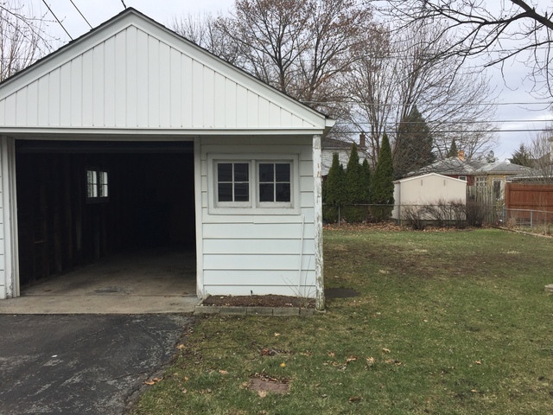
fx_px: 463
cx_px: 276
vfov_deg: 48.2
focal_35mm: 29
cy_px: 208
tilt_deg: -1.0
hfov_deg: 61.7
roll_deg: -0.7
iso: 32
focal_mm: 4.15
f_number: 2.2
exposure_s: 1/1364
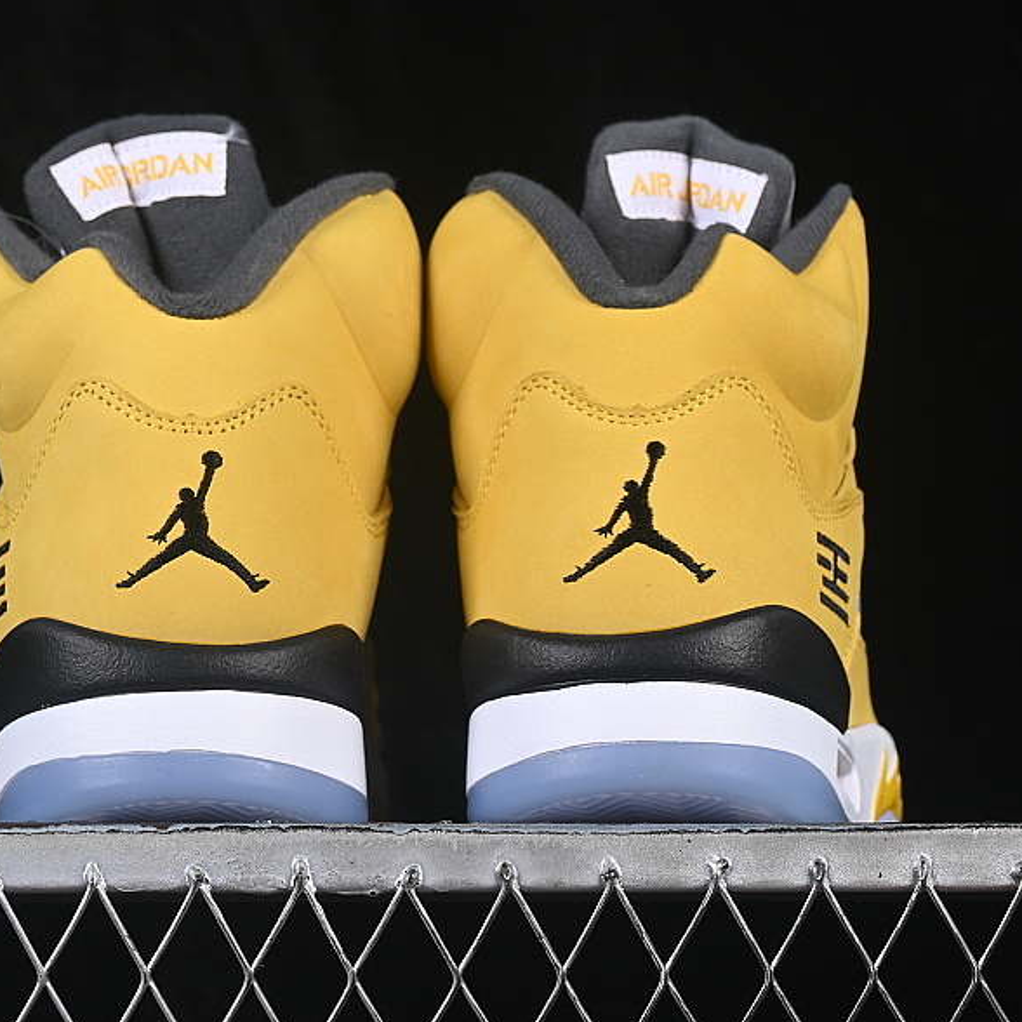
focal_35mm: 117
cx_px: 428
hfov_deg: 14.9
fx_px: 3908
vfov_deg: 14.9
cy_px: 431
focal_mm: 50
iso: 160
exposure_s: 1/80
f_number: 8
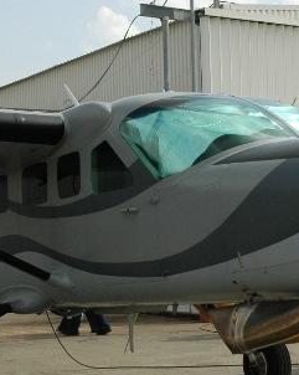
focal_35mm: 93
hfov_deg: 16.4
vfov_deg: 20.5
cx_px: 191
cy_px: 227
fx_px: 1033
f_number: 11
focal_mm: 25
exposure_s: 1/500
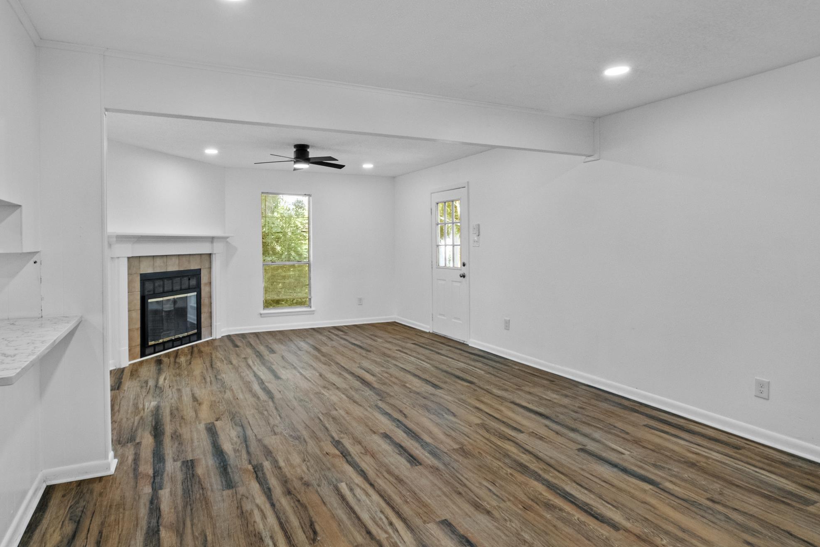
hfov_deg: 86.6
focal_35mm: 19
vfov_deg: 64.4
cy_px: 249
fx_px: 433
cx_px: 363
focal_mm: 10
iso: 800
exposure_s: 1/6
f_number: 8
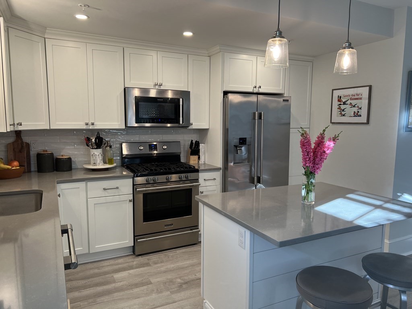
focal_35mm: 26
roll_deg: -0.3
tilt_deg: -6.5
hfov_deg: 67.3
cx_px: 206
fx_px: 309
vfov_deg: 53.1
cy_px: 154
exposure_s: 1/120
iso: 64
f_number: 1.5
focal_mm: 5.7
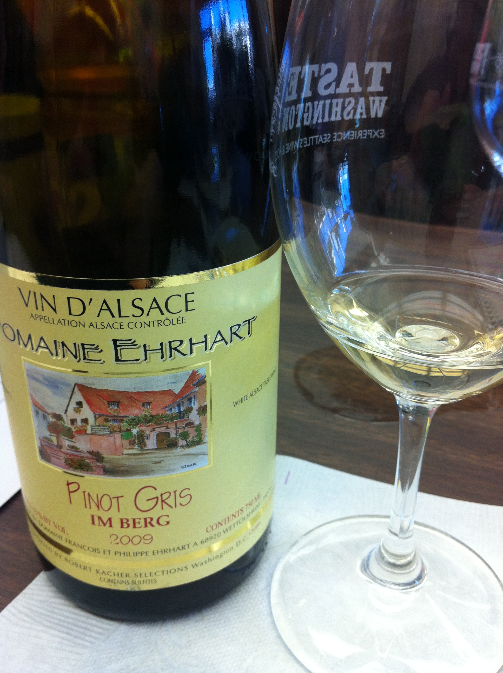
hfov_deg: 40.6
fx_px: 680
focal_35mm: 35
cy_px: 336
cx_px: 252
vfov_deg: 52.7
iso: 100
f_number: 2.8
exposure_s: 1/40
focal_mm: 3.85
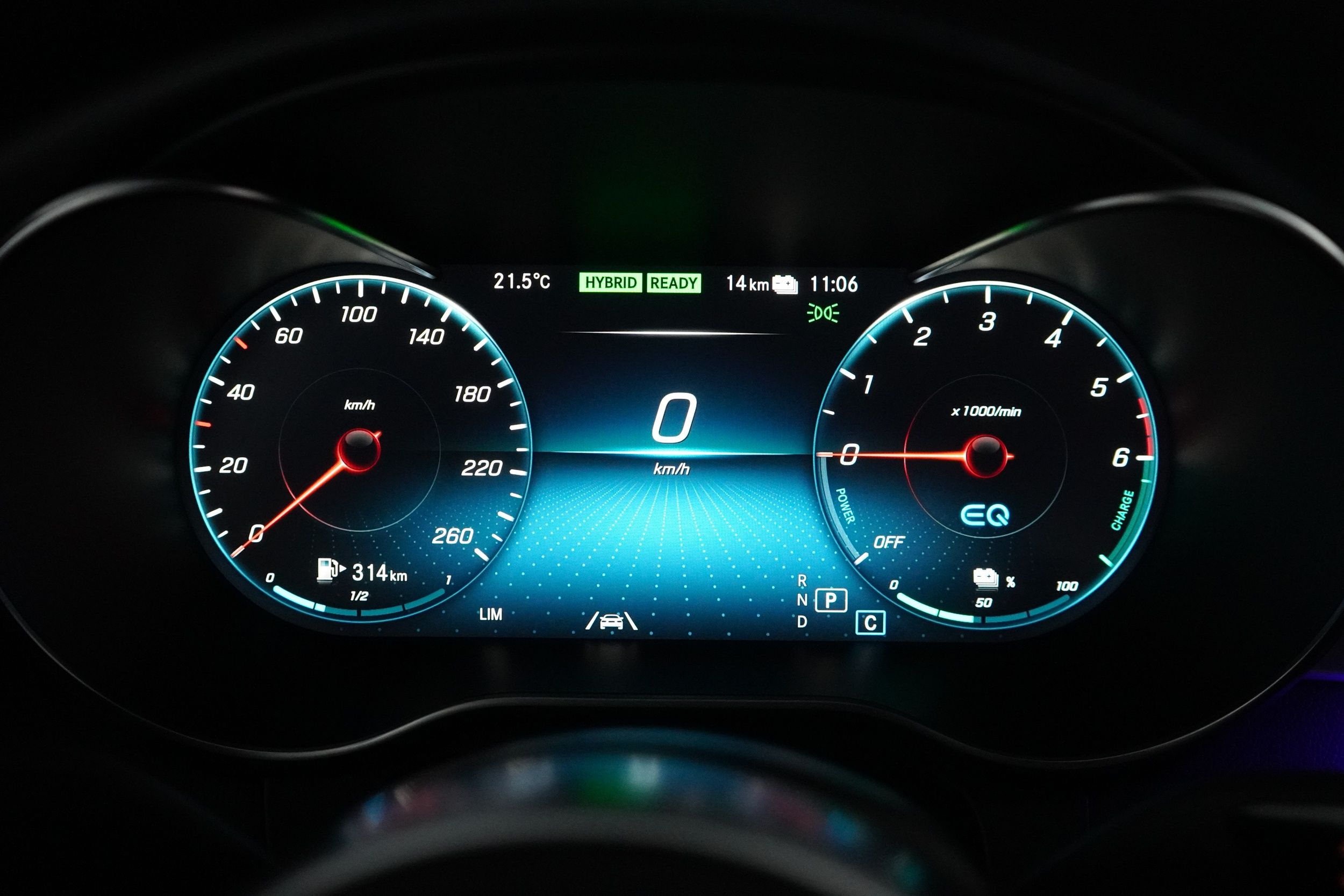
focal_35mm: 42
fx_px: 1568
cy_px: 448
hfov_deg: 46.4
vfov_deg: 31.9
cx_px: 672
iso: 5000
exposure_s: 1/160
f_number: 4
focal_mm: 28
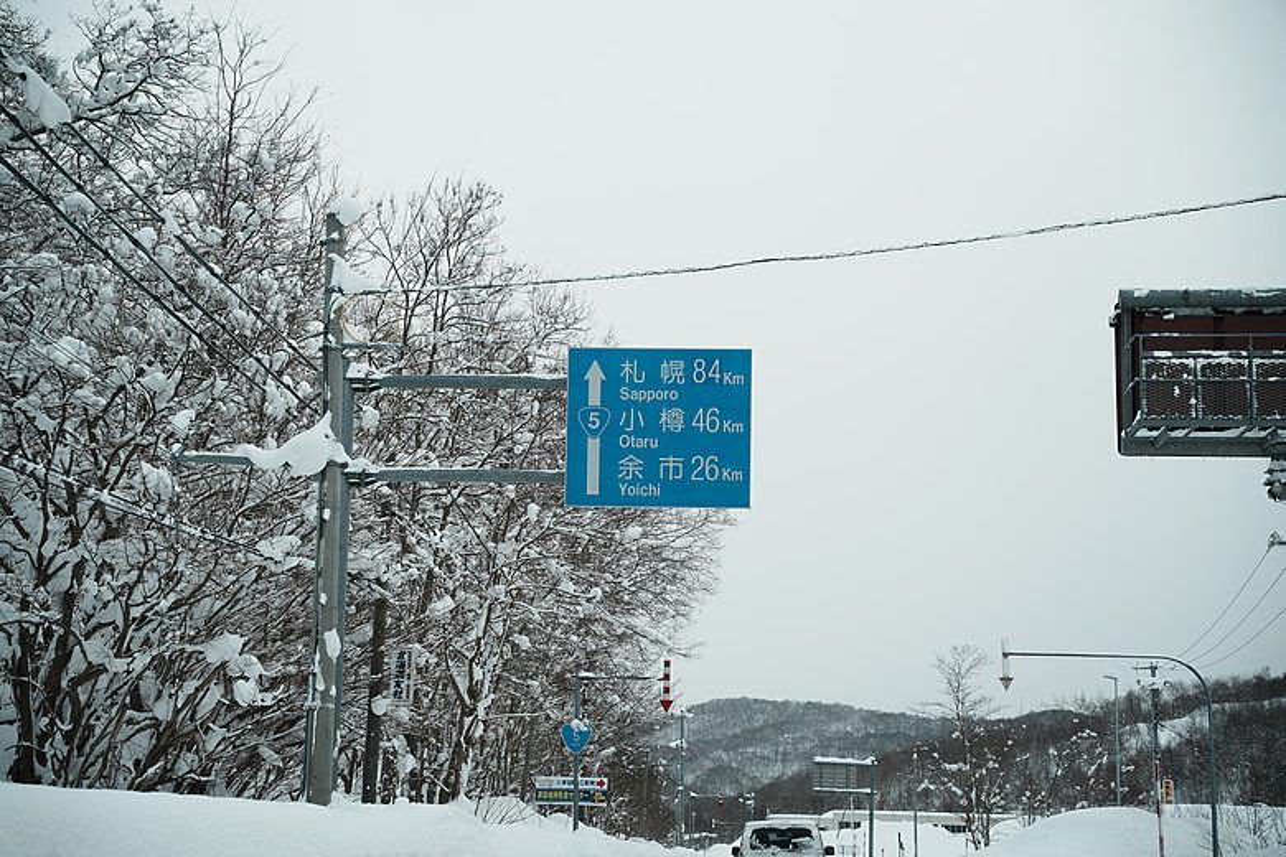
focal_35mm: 70
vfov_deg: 19.5
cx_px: 643
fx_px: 2500
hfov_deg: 28.8
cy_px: 428
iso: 125
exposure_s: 1/1600
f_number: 3.5
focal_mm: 70
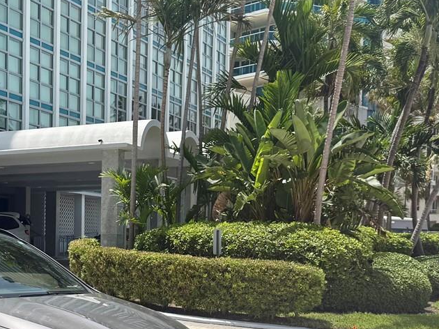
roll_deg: -1.3
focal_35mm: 61
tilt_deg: +0.6
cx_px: 86
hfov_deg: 30.9
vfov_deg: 23.8
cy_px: 244
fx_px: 773
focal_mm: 6.76
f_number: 1.78
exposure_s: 1/4167
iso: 80
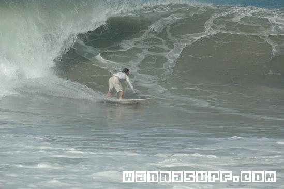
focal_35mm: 750
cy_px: 94
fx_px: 5911
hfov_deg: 2.8
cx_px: 142
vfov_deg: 1.8
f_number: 13
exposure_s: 1/3200
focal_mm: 500
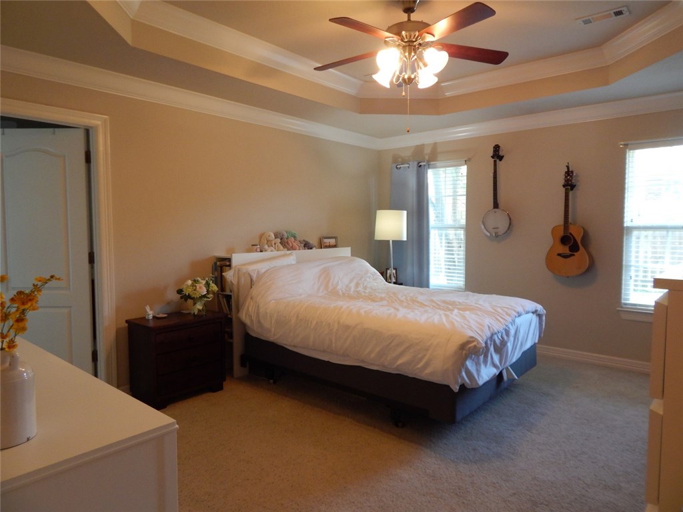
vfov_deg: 58.9
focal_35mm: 23
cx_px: 342
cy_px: 256
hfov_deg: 73.9
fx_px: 454
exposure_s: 1/30
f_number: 3
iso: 220
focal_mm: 4
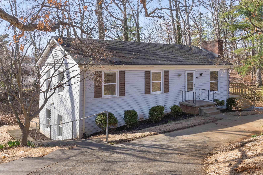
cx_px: 140
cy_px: 82
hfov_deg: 55.3
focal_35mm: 34
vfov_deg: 38.6
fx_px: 251
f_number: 7.1
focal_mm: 19.5
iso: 100
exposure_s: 1/100
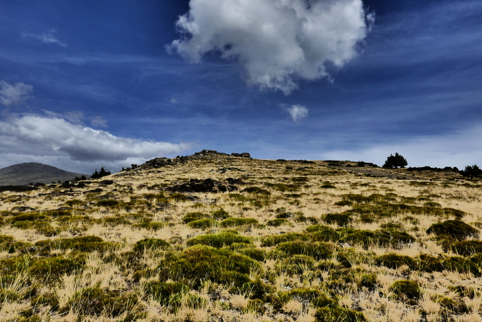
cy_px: 161
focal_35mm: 24
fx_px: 322
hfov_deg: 73.7
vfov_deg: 53.2
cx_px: 241
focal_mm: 10.9
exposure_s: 1/200
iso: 200
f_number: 16
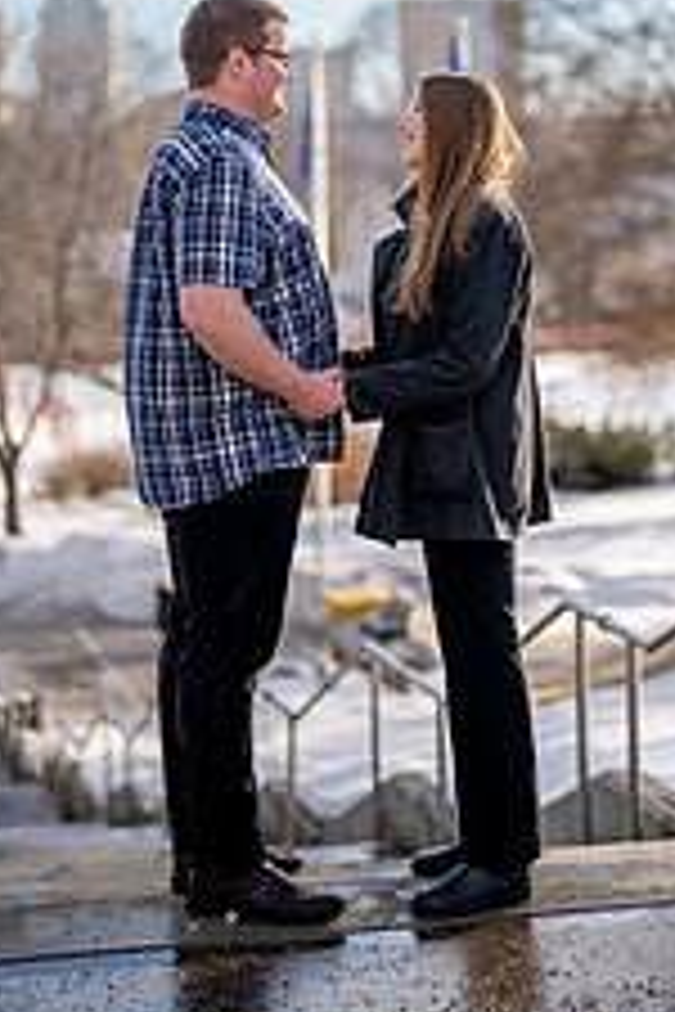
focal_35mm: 100
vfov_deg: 20.2
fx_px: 2812
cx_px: 423
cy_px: 220
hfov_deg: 13.7
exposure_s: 1/6400
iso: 100
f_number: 1.2
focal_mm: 50
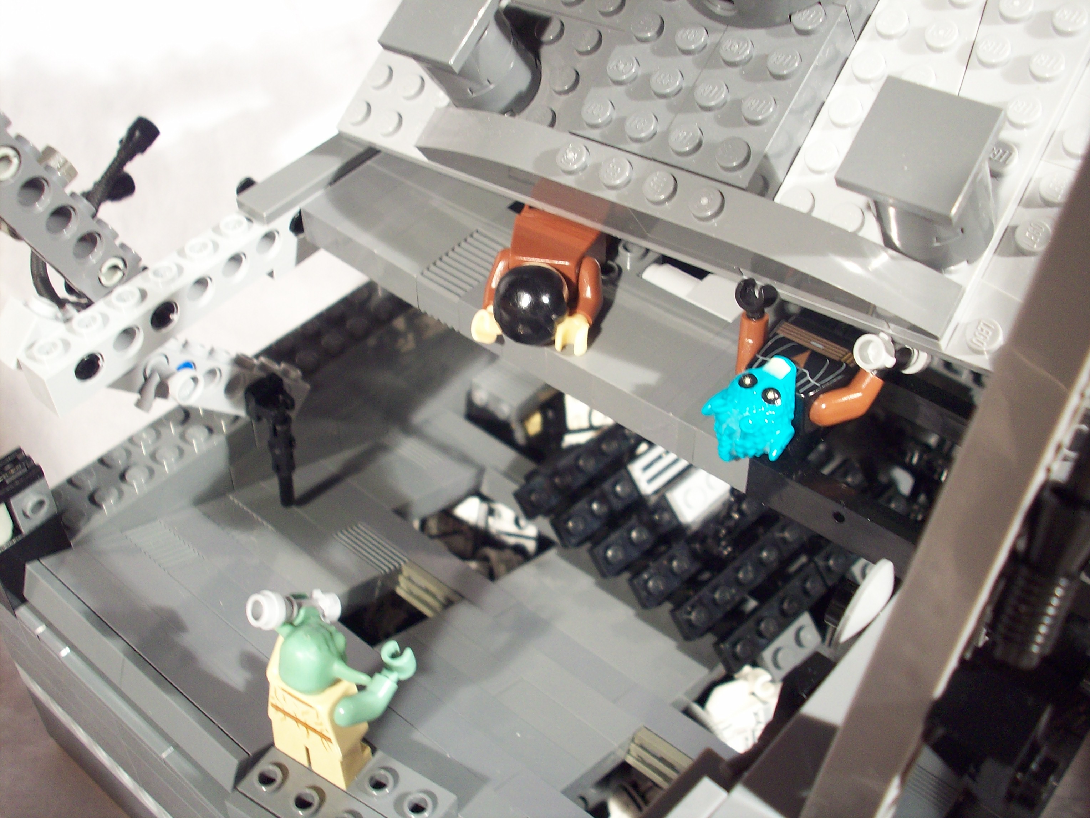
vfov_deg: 38.7
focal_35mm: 37
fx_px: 1165
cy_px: 409
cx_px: 545
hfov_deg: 50.1
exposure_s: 1/74.9
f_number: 2.8
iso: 80
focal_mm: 6.2
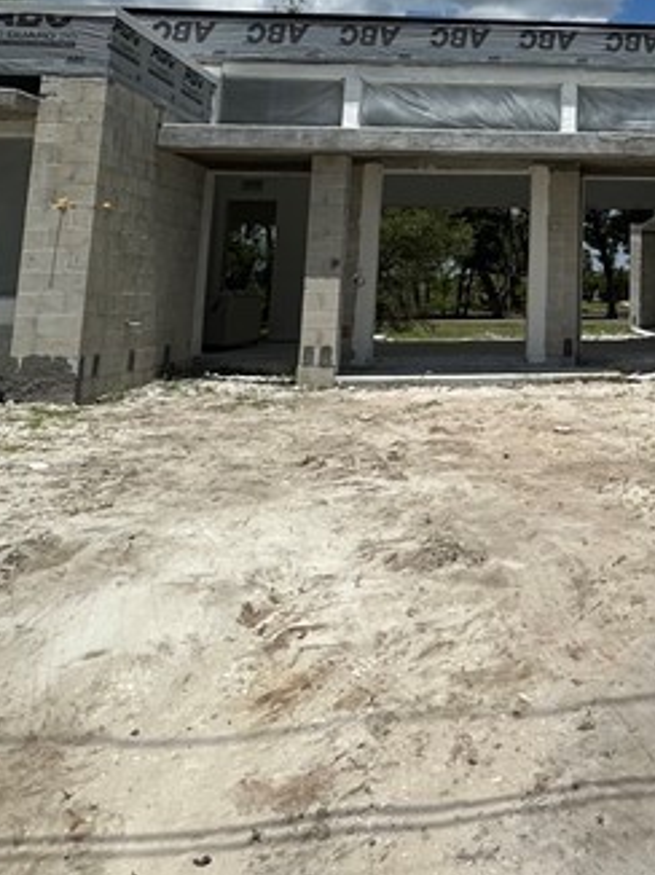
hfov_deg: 30.1
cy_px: 81
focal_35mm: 44
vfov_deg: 39.7
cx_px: 687
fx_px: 1112
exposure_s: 1/5291
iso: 50
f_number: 2.2
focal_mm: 2.22
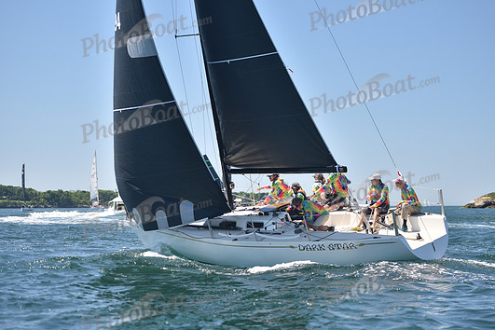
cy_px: 154
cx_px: 261
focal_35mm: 94
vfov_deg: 14.6
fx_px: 1292
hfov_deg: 21.7
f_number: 2.8
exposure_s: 1/1000
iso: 200
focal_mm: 86
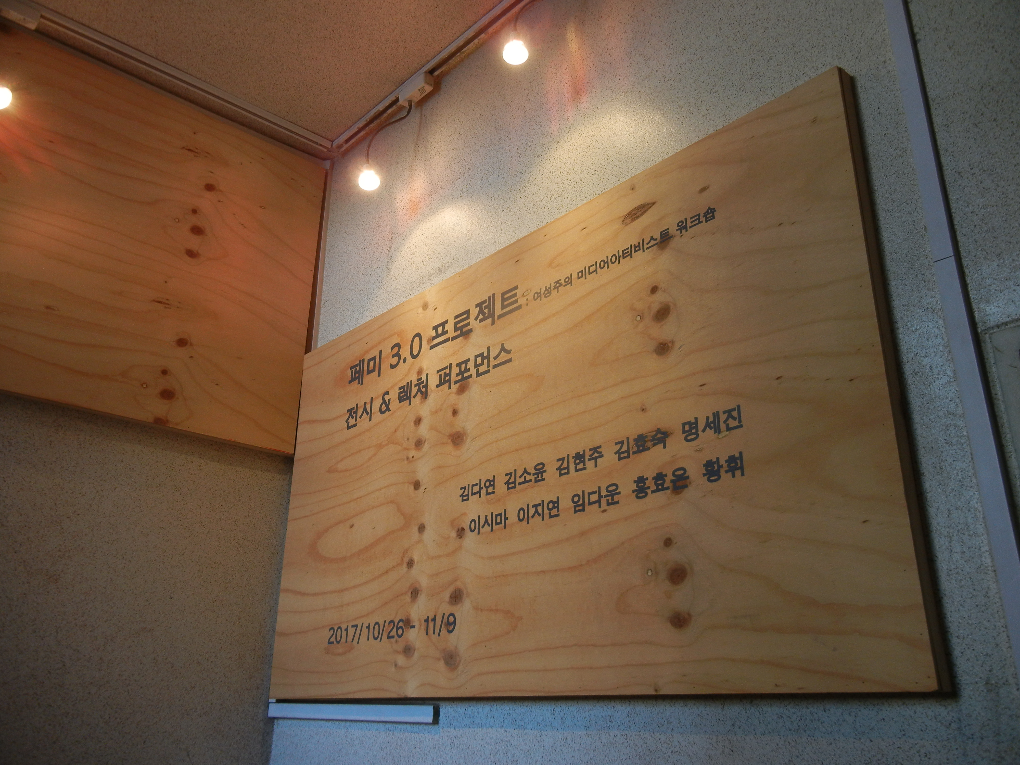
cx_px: 510
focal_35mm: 30
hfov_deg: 60.0
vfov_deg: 46.8
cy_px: 382
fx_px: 884
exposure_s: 1/45.1
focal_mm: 5.4
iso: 160
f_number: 3.5
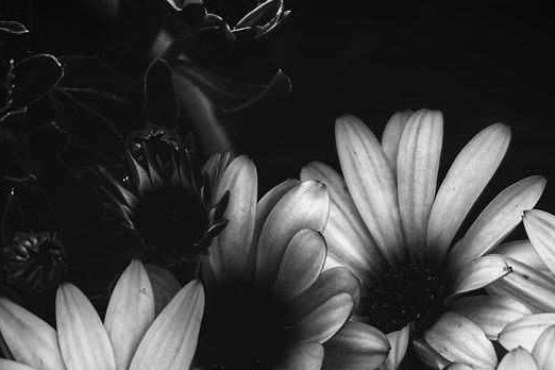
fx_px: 3546
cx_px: 319
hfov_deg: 8.9
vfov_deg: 6.0
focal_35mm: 230
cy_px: 379
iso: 200
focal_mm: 50
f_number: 5.6
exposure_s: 1/125
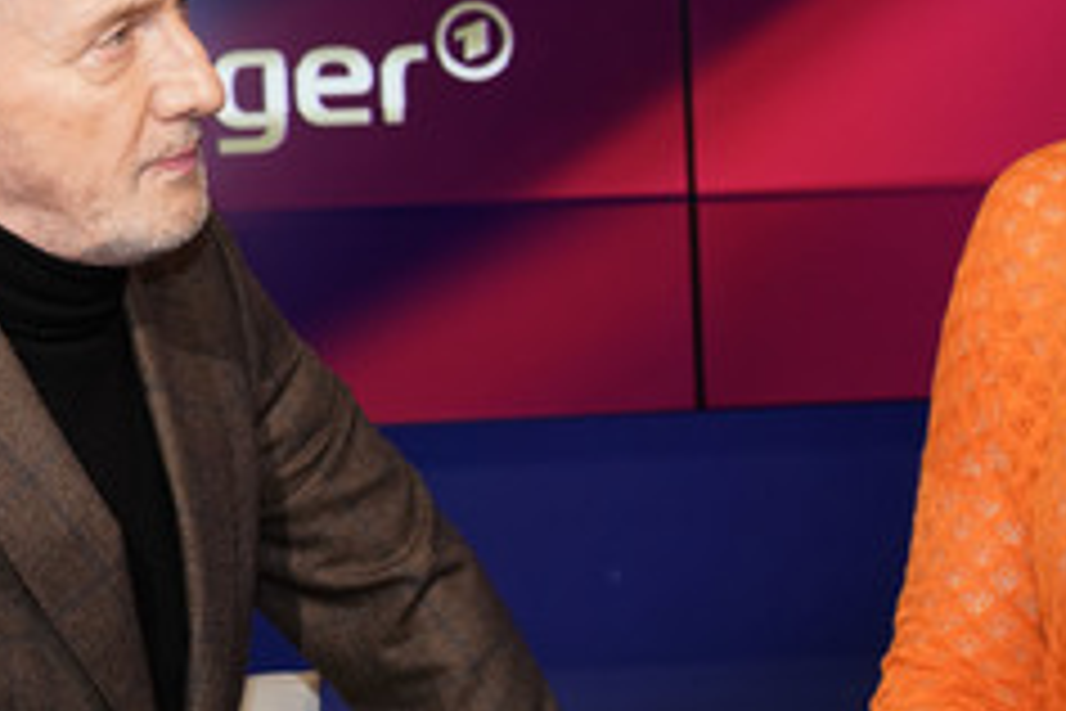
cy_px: 202
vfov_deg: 17.4
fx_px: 2309
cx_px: 555
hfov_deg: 26.0
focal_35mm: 78
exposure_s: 1/125
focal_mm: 41
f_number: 4.5
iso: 1600
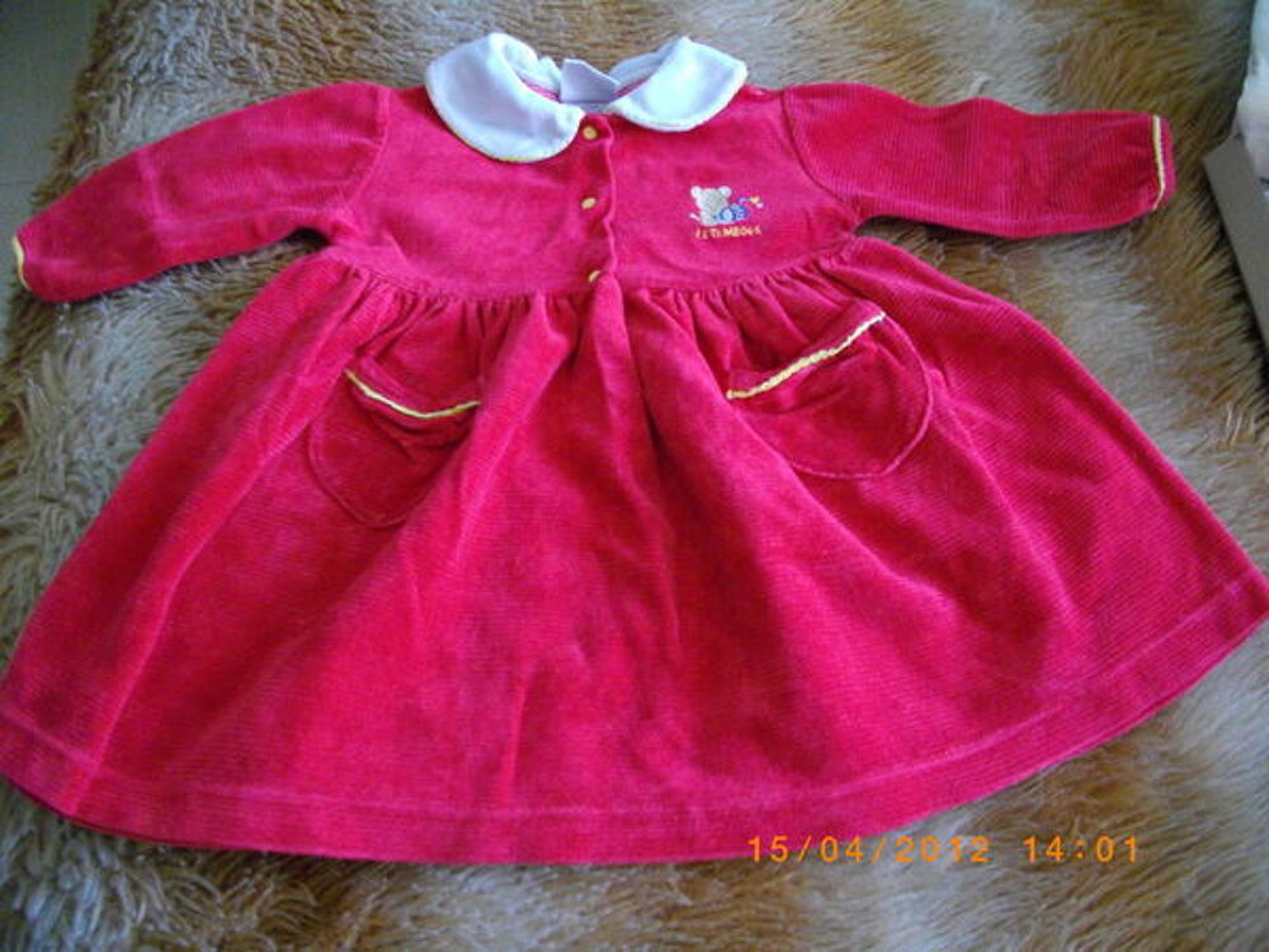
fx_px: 1173
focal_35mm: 32
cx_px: 634
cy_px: 476
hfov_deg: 56.8
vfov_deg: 44.2
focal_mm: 5.7
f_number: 2.9
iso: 398
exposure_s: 1/50
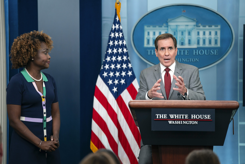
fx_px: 1177
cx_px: 122
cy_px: 82
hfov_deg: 11.9
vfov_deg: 7.9
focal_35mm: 173
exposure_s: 1/250
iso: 800
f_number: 2.8
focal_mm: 173
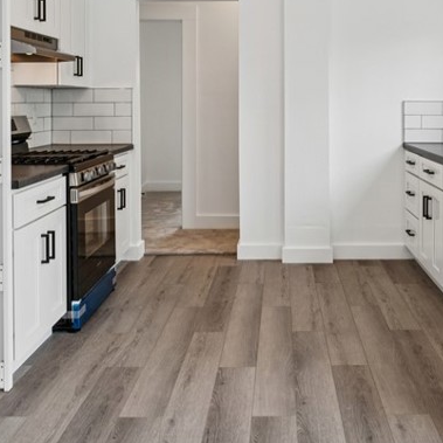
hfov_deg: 41.3
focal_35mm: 40
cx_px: 288
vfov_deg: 40.4
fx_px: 581
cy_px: 104
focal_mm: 17.5
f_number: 13
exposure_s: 1/6
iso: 100
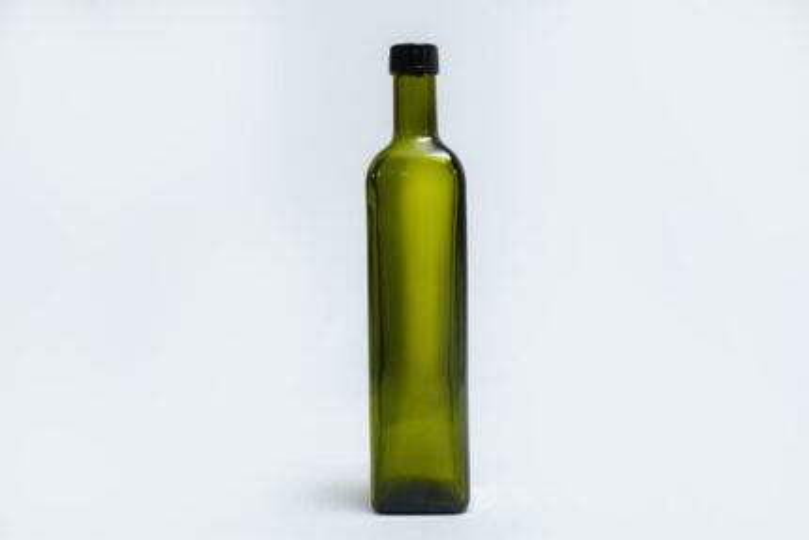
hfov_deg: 46.4
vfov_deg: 31.9
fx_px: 944
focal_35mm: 42
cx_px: 404
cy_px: 270
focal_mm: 28
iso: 2500
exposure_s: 1/125
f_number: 10
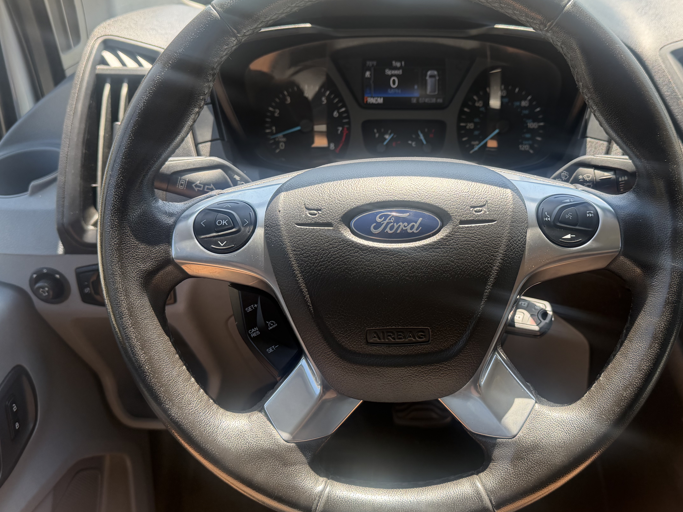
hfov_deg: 56.3
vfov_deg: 44.1
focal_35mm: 32
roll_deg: +2.6
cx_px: 414
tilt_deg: -30.6
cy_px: 225
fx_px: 631
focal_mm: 6.76
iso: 100
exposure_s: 1/467
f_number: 1.78
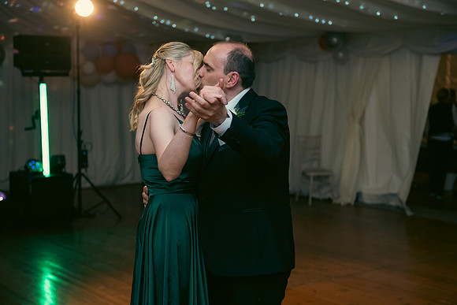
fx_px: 736
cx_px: 228
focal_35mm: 58
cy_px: 152
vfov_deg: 23.4
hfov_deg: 34.5
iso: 800
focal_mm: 58
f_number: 3.5
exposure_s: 1/160
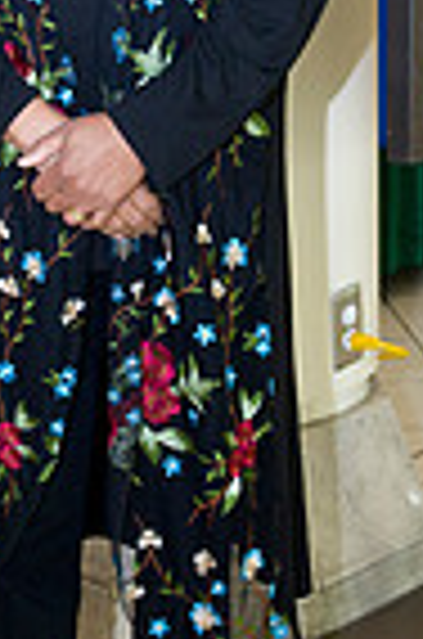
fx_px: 2249
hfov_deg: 10.6
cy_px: 135
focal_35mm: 127
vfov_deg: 16.1
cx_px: -43
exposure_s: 1/200
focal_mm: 40
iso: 1250
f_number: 5.6
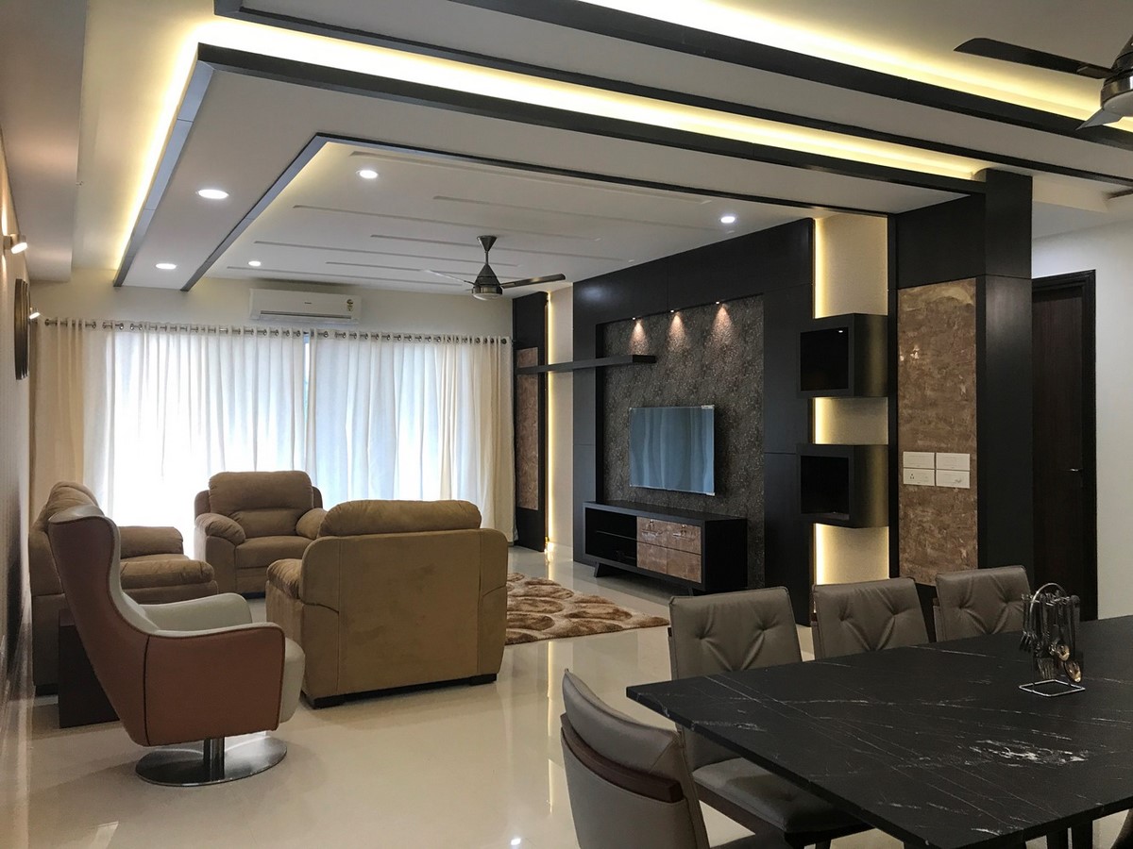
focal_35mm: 28
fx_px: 916
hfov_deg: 63.4
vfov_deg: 49.7
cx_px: 566
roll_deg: +0.2
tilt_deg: -0.4
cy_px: 424
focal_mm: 3.99
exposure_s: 1/33
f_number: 1.8
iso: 25
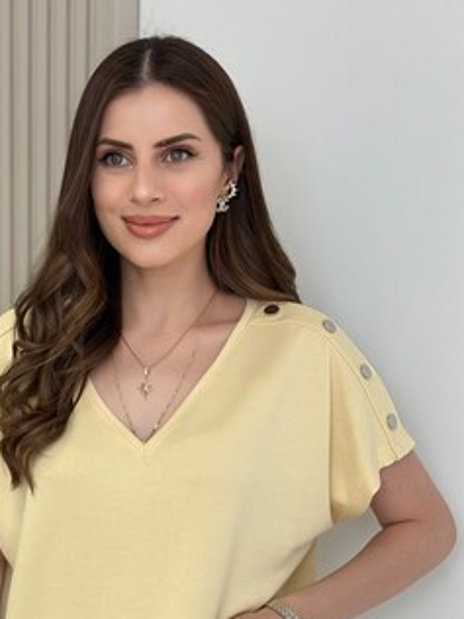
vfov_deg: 23.7
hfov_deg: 18.1
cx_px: 143
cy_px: 504
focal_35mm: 81
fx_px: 1448
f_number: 1.78
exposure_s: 1/306
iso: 80
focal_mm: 6.86
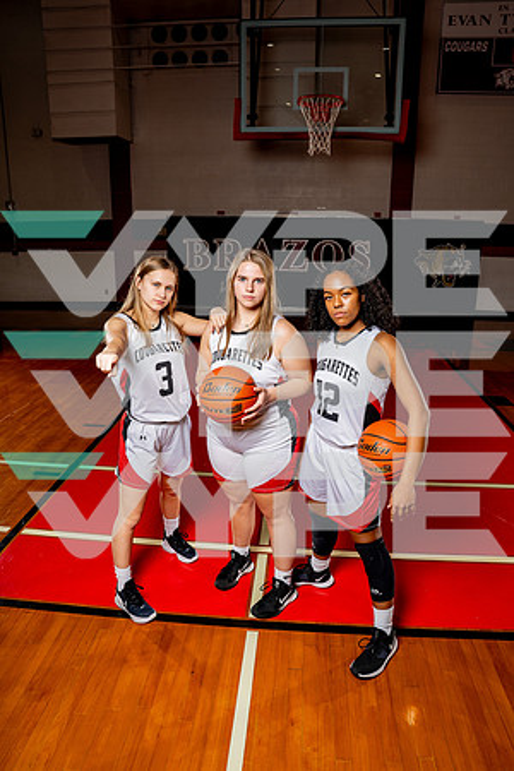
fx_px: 535
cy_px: 386
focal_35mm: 25
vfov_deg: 71.5
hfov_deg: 51.3
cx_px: 257
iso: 100
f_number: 8
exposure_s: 1/250
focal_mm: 25
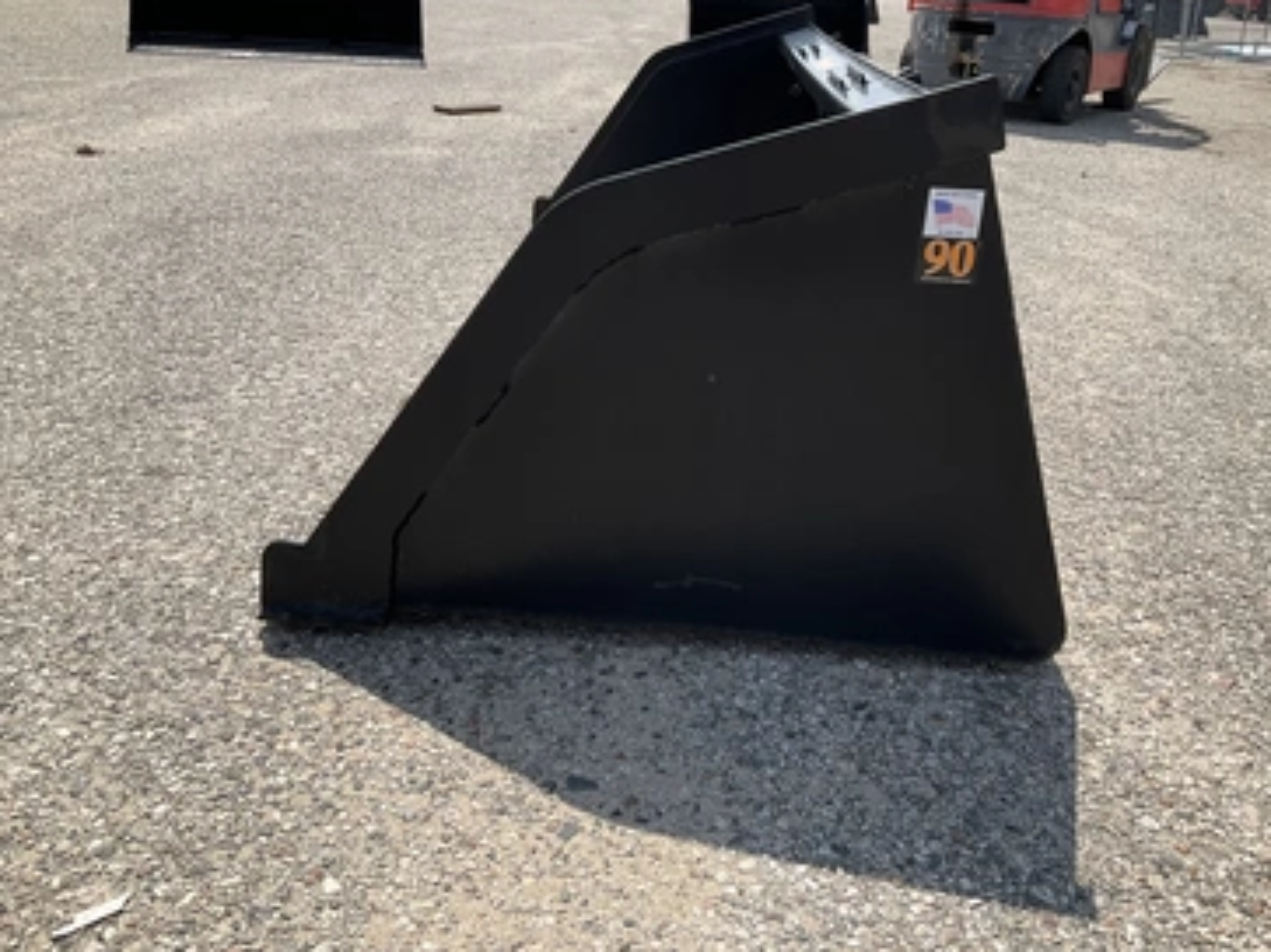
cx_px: 693
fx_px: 1175
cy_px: 430
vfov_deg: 44.1
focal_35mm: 32
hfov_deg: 56.7
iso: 25
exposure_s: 1/1786
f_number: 1.8
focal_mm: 3
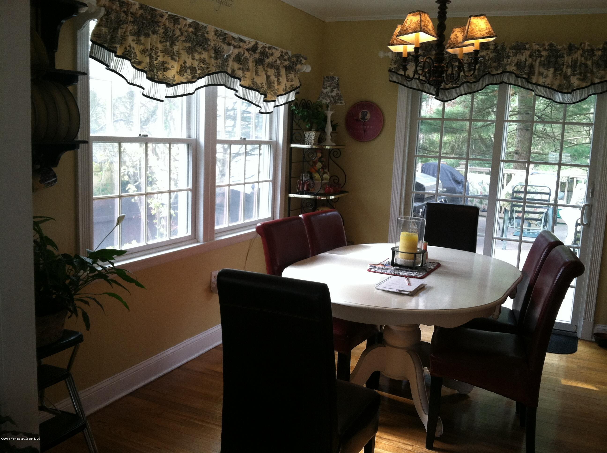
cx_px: 304
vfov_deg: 40.6
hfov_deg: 52.7
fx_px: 613
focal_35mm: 35
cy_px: 226
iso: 100
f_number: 2.8
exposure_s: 1/30
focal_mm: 3.85
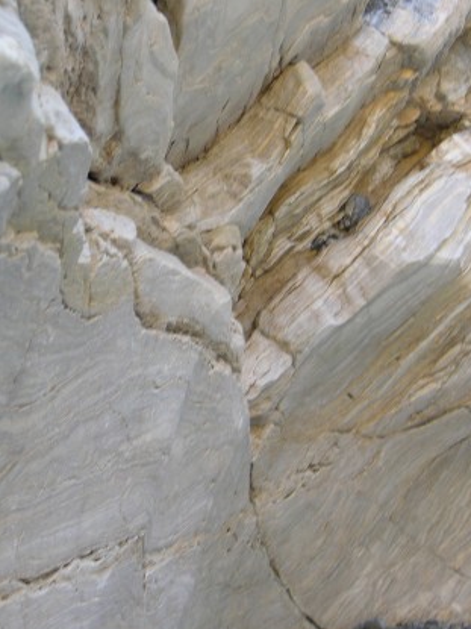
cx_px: 168
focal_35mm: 137
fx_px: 2487
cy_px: 279
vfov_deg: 14.4
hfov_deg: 10.8
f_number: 3.3
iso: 50
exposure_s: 1/30.4
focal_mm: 18.8
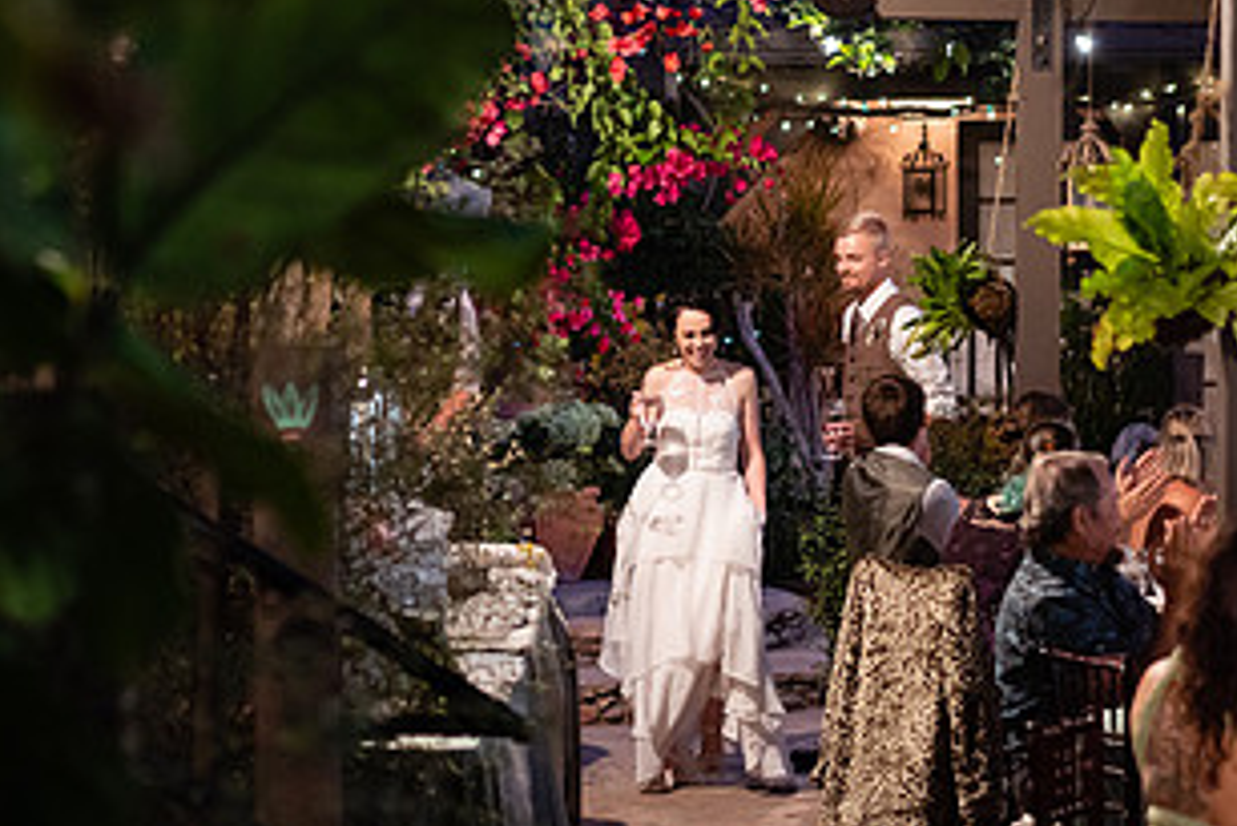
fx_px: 3575
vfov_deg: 13.2
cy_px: 473
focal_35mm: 104
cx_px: 713
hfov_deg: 19.6
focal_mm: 55
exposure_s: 1/125
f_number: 2
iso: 1000
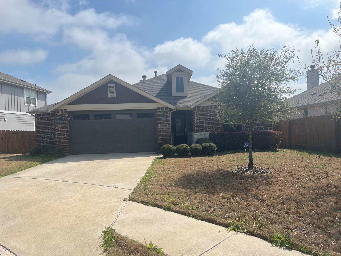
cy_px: 128
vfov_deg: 53.1
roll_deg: +1.7
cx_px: 170
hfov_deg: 67.3
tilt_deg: +0.4
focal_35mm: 26
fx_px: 256
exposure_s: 1/3571
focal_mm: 5.7
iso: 50
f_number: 1.5
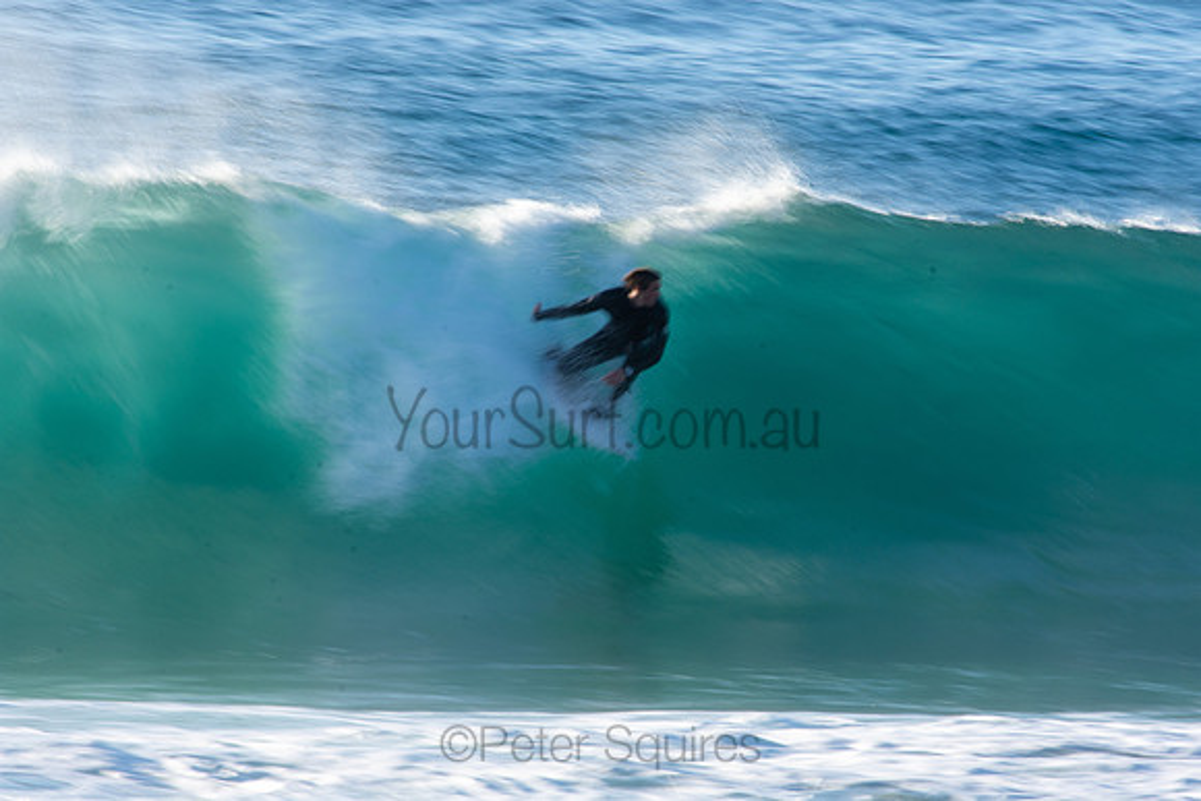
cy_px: 400
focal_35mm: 750
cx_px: 600
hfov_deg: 2.7
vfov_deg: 1.8
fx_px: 25026
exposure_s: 1/25
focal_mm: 500
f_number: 20
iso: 100
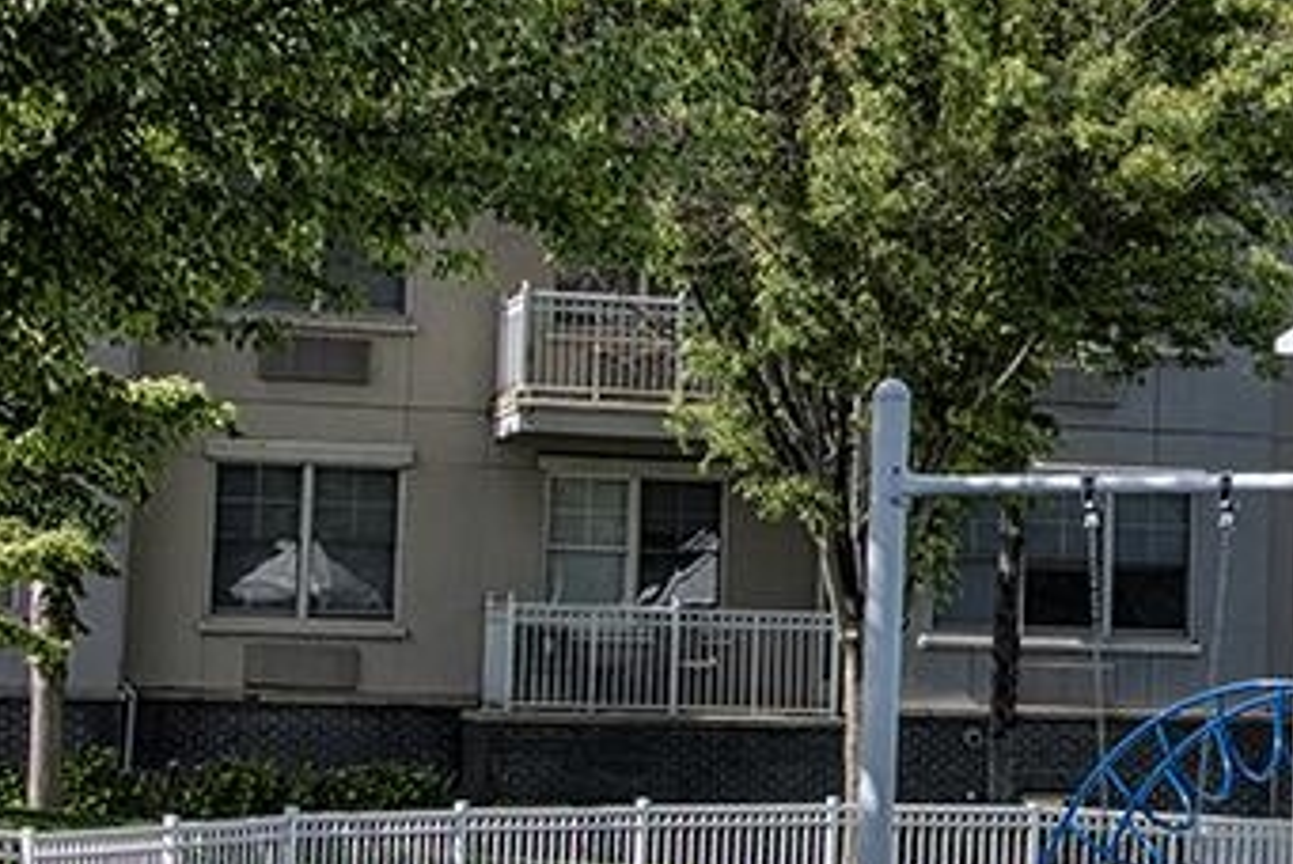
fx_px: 4314
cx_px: 1297
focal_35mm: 120
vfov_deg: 11.4
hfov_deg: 16.7
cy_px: 332
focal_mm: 40
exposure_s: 1/60
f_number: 11
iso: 100
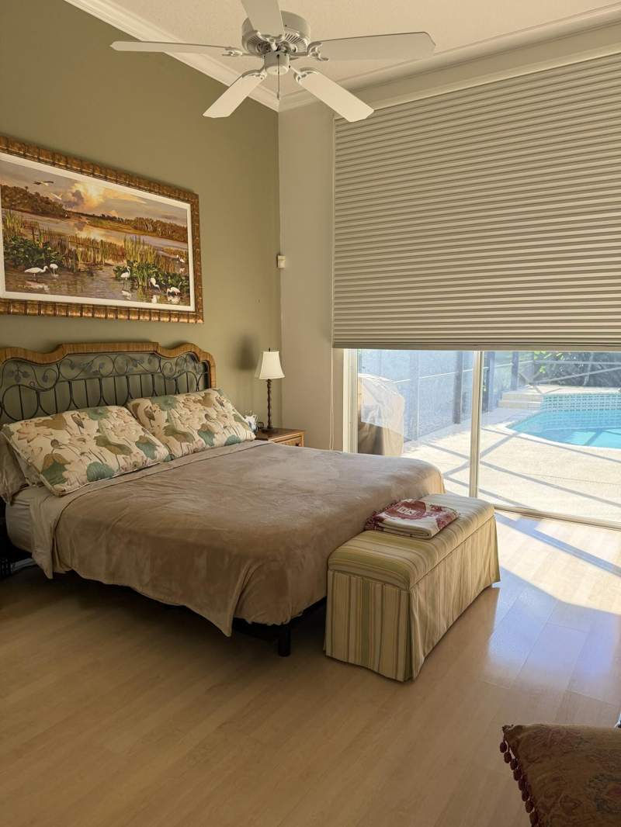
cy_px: 414
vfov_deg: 71.6
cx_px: 310
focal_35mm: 24
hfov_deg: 56.8
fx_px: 574
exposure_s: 1/227
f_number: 1.78
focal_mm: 6.76
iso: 160
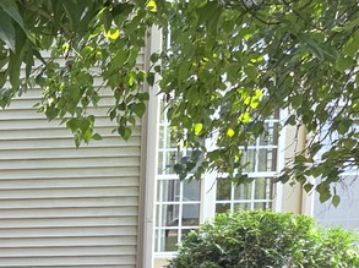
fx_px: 663
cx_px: -252
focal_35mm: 64
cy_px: 292
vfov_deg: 21.7
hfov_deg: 21.8
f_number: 1.9
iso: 25
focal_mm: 2.2
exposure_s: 1/120
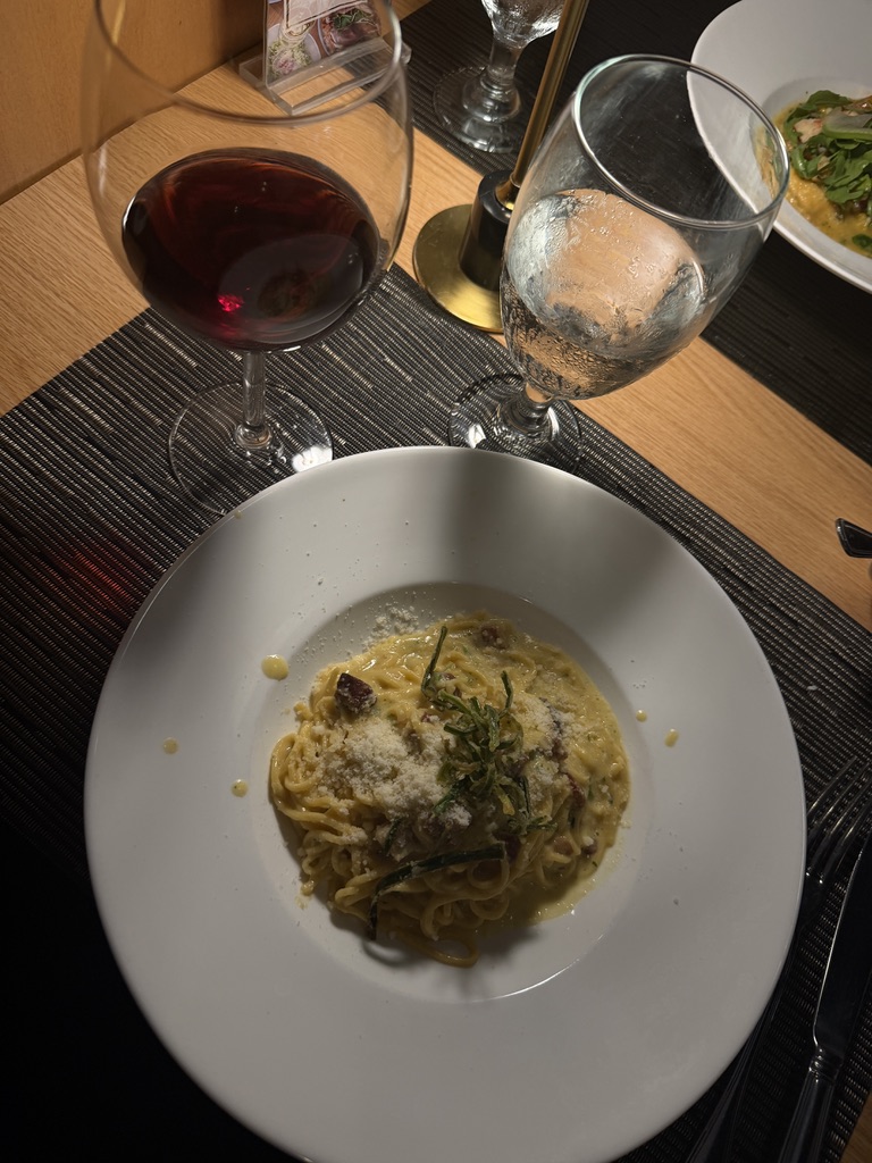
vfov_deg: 71.6
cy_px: 582
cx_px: 436
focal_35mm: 24
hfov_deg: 56.8
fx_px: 806
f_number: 1.78
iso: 125
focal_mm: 6.76
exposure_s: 1/60
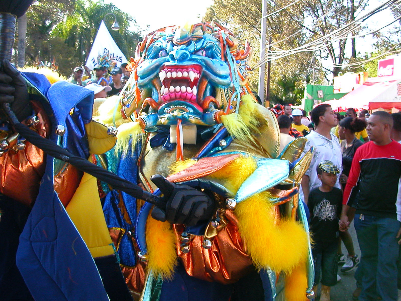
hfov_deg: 50.1
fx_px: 429
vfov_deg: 38.7
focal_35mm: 37
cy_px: 150
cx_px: 200
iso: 100
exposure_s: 1/188
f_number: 2.7
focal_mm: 5.6
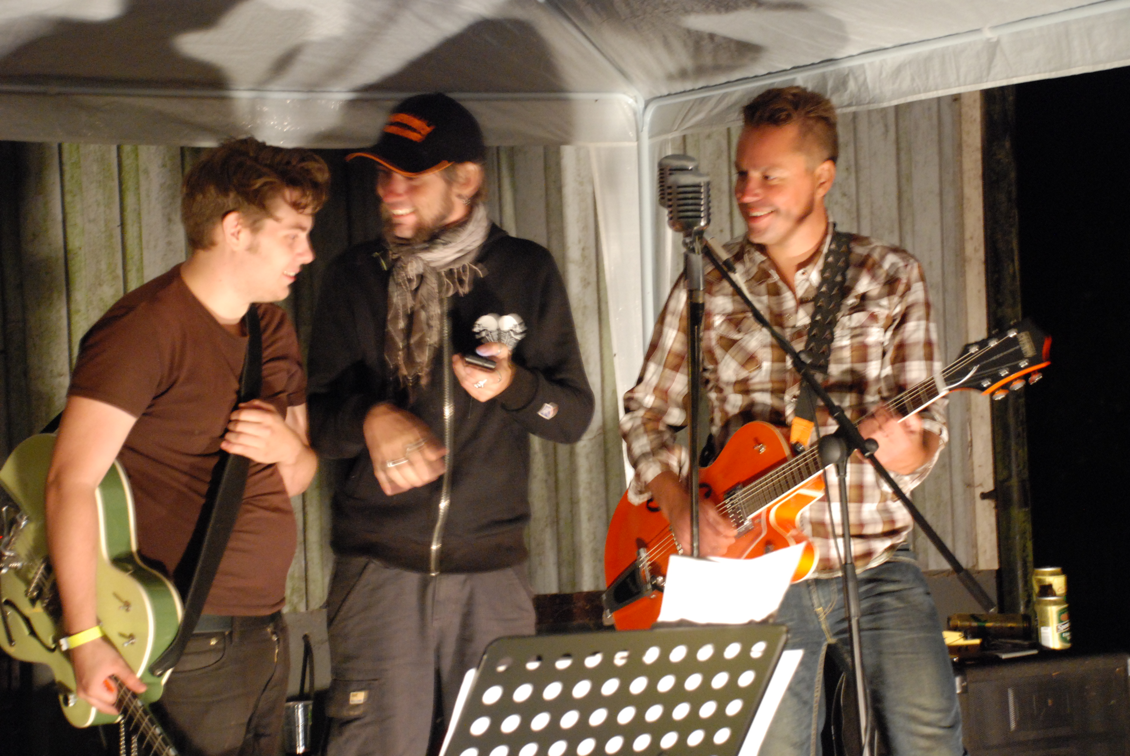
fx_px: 2357
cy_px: 378
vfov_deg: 18.2
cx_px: 565
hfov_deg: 27.0
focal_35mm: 75
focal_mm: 50
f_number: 5
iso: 1600
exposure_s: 1/6
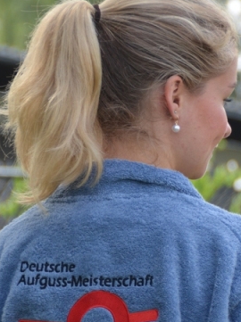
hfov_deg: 4.3
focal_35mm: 345
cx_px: 128
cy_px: 226
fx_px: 3207
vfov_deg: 5.7
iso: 640
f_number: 6
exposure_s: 1/250
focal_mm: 135
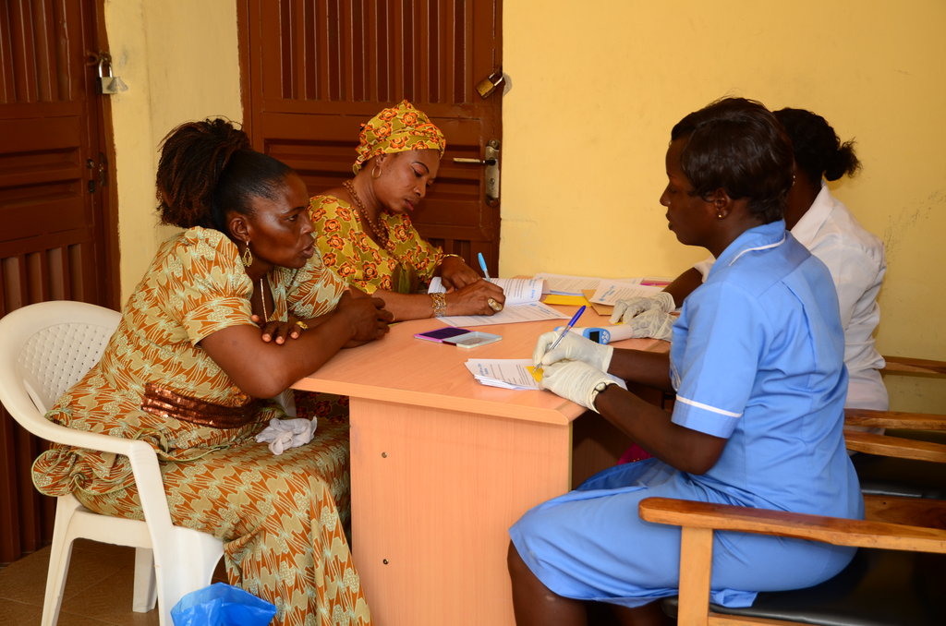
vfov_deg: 27.9
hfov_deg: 41.2
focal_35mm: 48
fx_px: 1259
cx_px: 473
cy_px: 313
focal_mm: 32
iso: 200
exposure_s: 1/125
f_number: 5
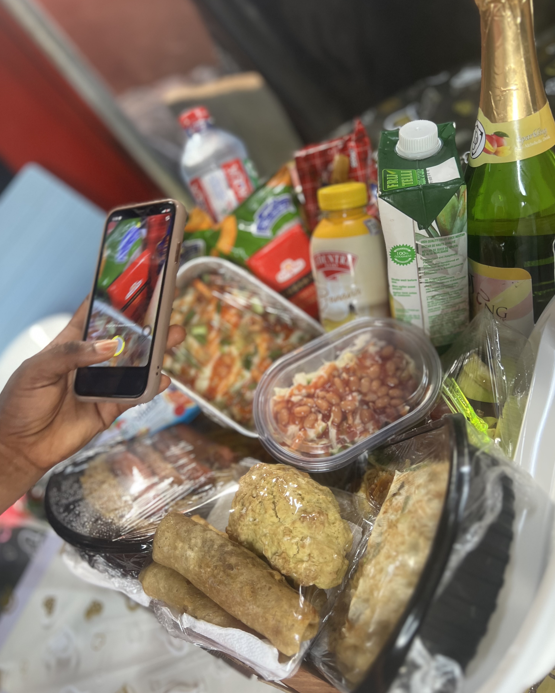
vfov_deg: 62.2
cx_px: 285
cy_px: 335
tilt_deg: -44.4
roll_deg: +42.0
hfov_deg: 51.5
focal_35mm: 28
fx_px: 575
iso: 125
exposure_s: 1/68
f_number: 1.5
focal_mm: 5.7
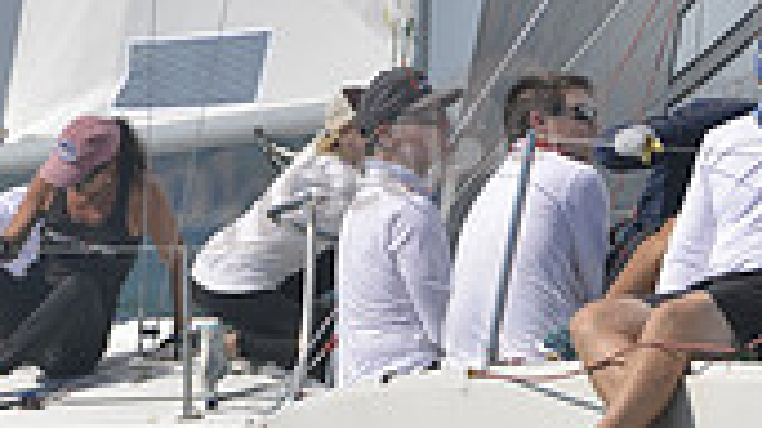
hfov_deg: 1.8
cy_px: 314
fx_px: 24356
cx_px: 1012
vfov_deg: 1.0
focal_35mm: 1206
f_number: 6.3
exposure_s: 1/1250
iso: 200
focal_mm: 340
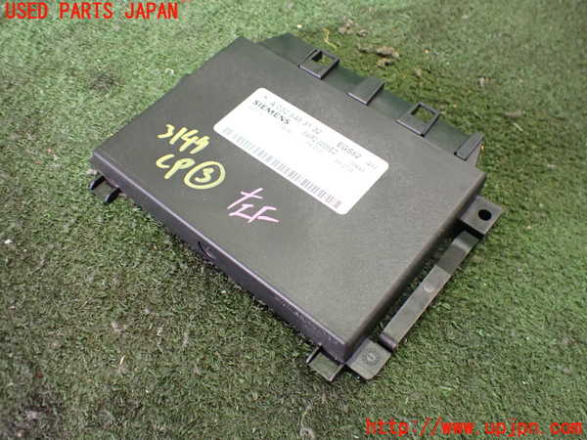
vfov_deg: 46.8
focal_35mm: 30
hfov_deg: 60.0
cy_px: 220
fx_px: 509
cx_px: 294
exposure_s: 1/40
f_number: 2.3
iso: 800
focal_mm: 5.4
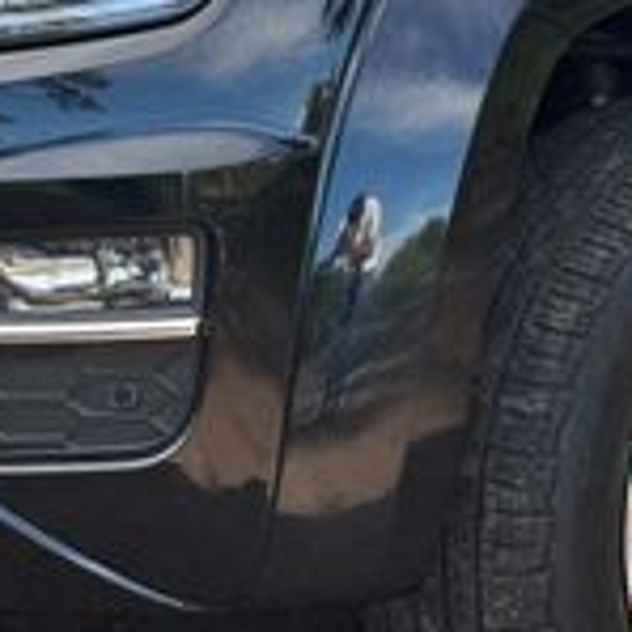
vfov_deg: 12.8
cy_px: -30
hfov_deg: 13.0
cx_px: 127
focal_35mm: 134
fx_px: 2768
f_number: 1.78
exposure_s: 1/747
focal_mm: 6.76
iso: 80
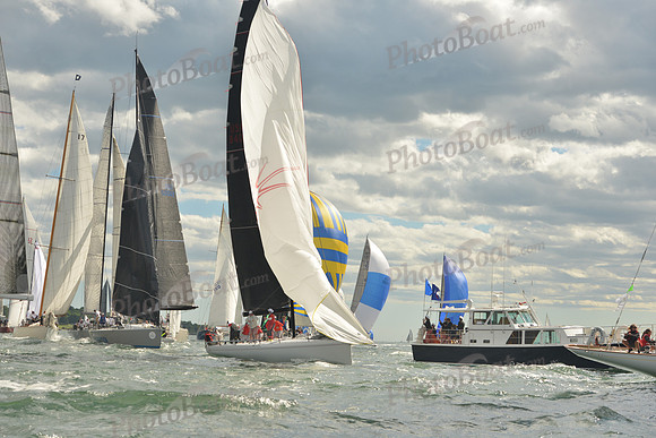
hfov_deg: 28.8
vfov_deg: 19.5
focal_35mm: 70
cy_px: 219
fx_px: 1276
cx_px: 328
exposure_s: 1/640
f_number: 7.1
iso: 400
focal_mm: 70
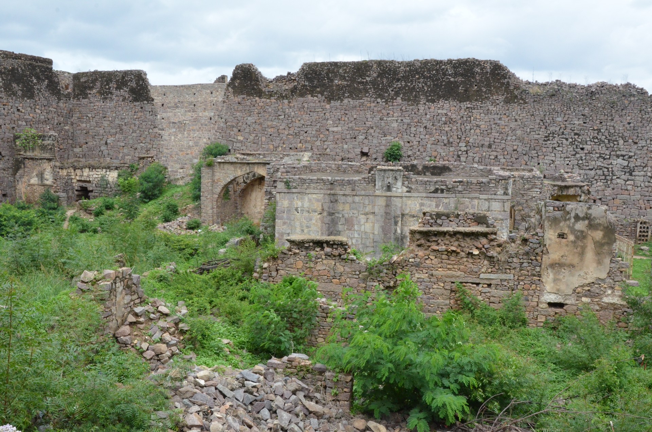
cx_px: 326
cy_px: 216
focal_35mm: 33
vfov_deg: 39.8
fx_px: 596
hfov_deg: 57.3
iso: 2000
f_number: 18
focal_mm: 22
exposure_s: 1/640
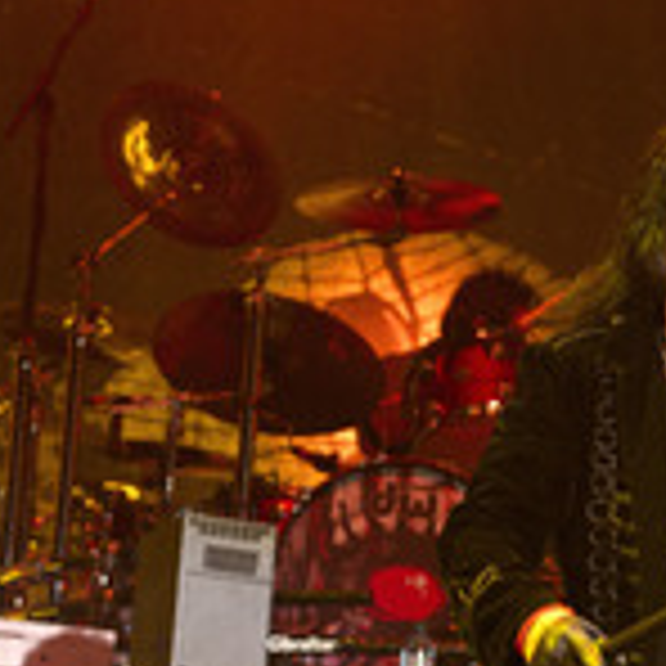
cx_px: 837
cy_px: 508
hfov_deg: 14.5
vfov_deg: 15.0
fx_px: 2525
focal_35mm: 116
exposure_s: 1/400
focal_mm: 45
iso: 1600
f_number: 3.5
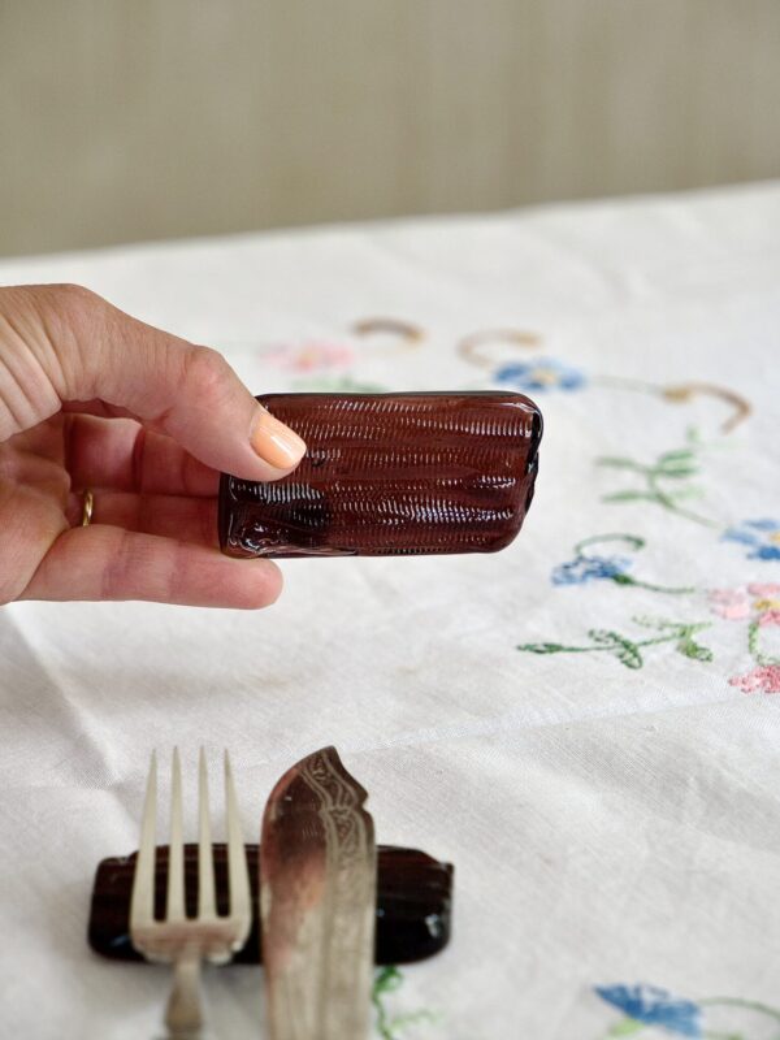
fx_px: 3605
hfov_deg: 12.3
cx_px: 390
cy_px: 520
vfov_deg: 16.4
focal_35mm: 120
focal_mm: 60
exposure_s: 1/125
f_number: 4
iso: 400
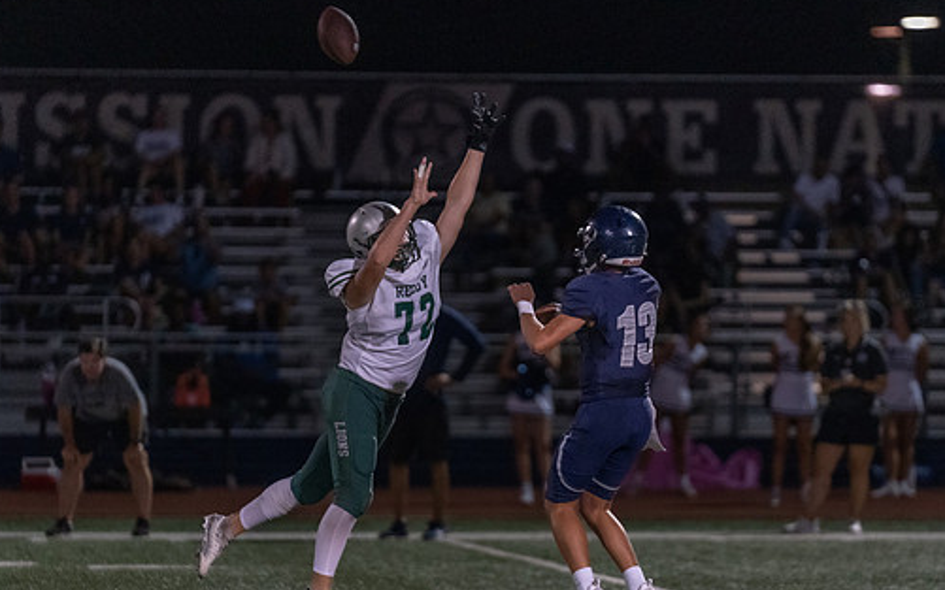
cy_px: 399
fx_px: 7571
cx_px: 455
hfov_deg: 7.1
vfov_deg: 4.5
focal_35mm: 294
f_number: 2.8
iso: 6400
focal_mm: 200
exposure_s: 1/1000
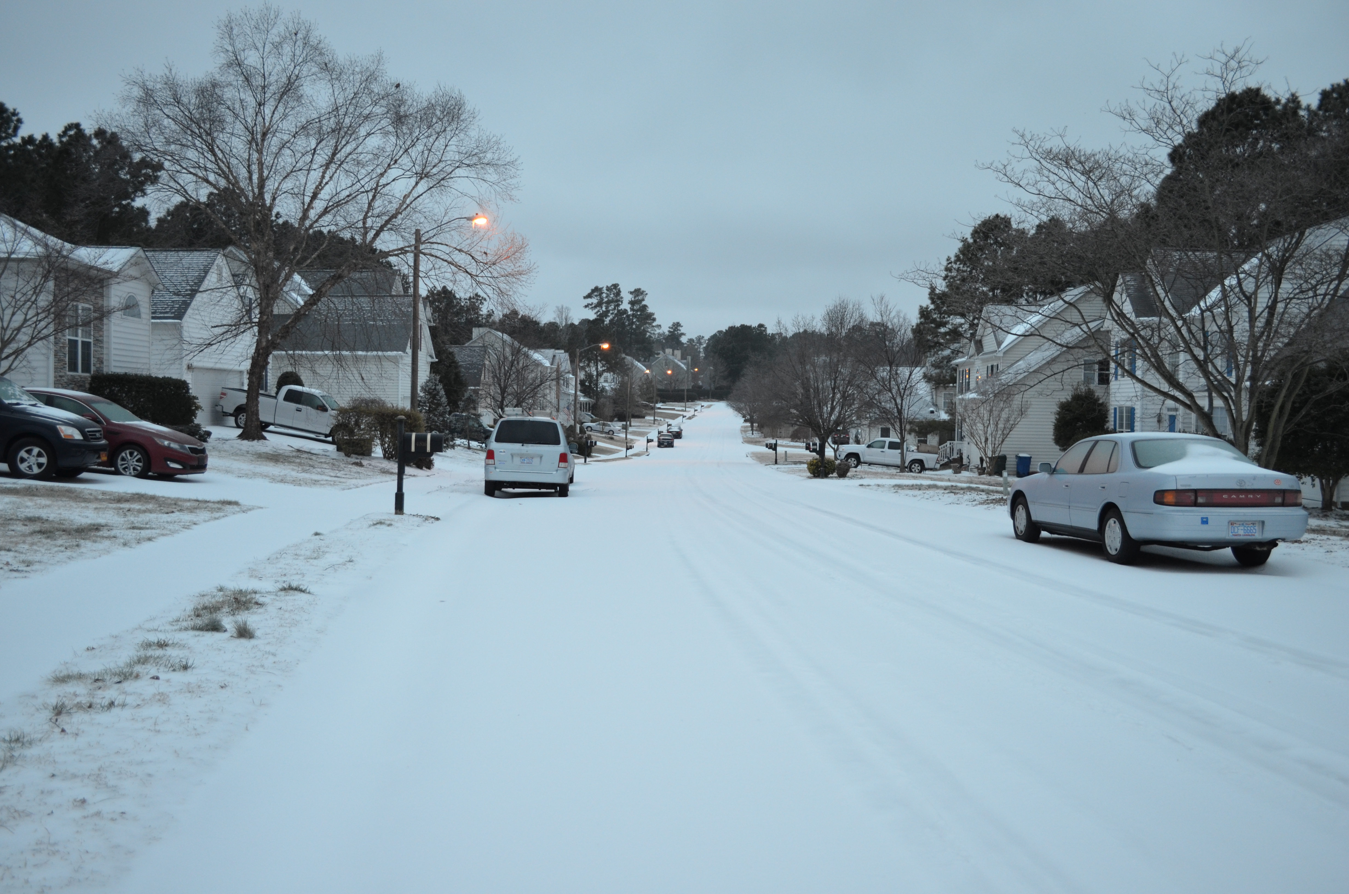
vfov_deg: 39.8
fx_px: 1234
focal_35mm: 33
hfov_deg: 57.3
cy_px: 447
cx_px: 674
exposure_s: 1/50
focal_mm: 22
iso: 800
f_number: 3.8
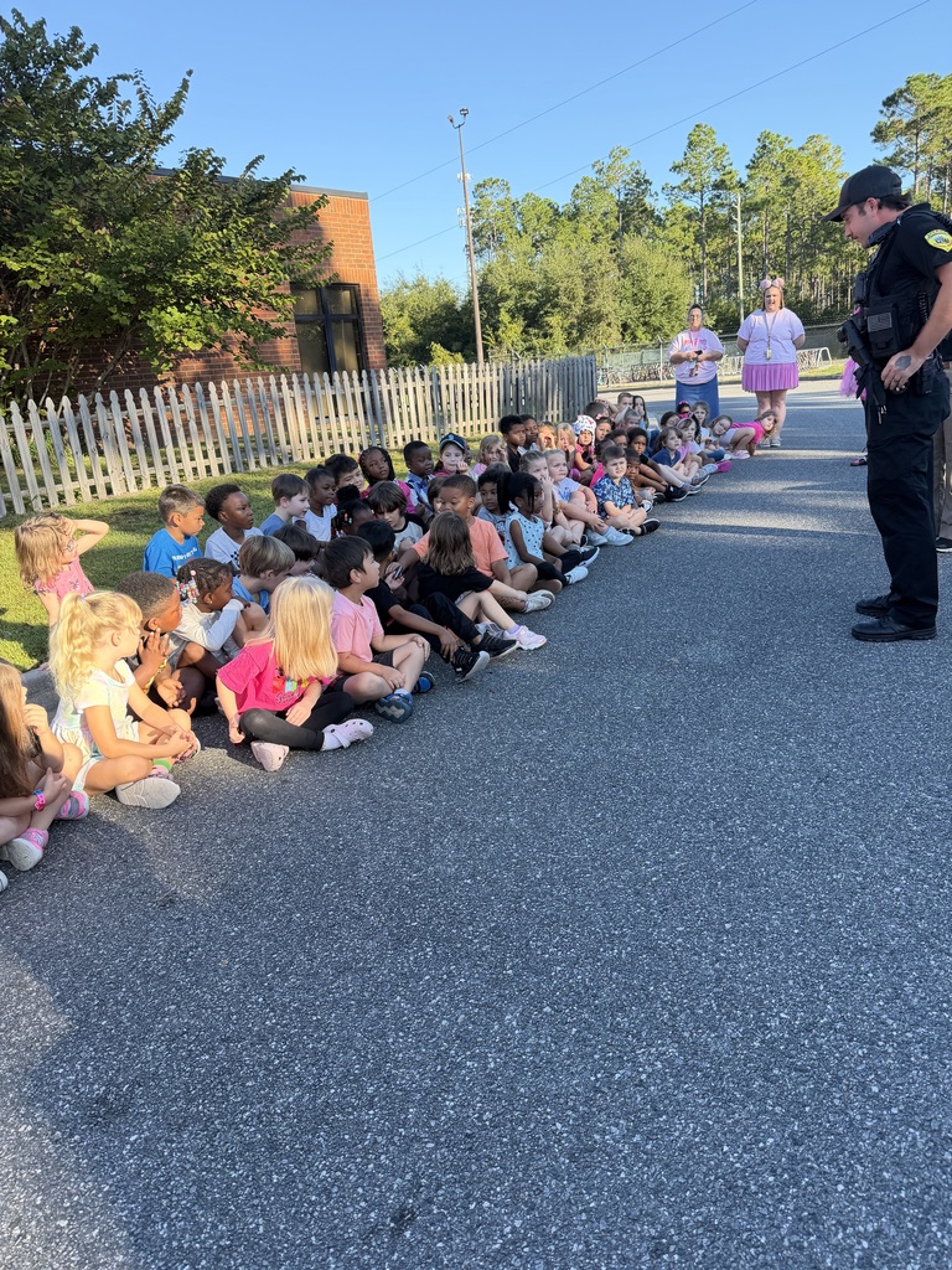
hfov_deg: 56.8
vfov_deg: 71.6
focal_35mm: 24
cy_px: 635
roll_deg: +5.2
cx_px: 476
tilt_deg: -16.3
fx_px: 880
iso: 100
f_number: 1.78
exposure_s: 1/1361
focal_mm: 6.76
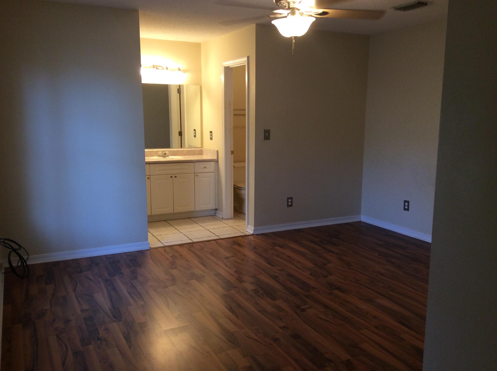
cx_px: 248
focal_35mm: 32
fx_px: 459
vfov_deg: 44.1
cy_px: 186
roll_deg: +0.0
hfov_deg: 56.9
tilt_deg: -9.4
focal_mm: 3.3
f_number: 2.4
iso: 50
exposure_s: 1/24
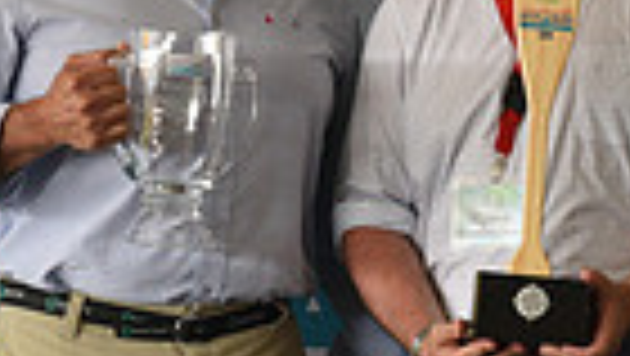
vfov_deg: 4.0
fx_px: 5066
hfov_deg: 7.1
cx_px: 342
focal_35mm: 303
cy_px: 201
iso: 800
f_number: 6.3
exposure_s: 1/160
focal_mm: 70
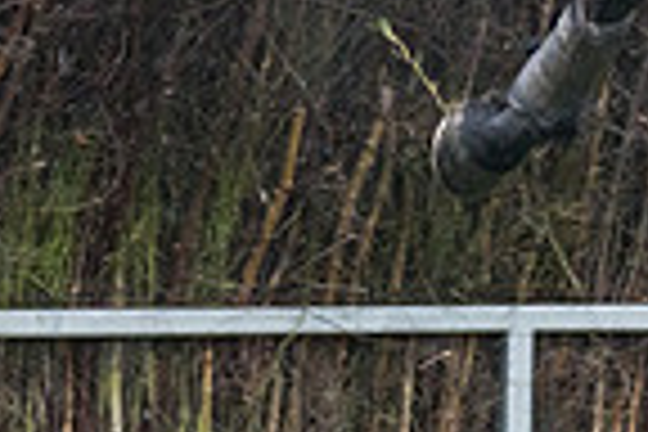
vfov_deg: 1.9
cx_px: 388
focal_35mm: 723
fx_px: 13013
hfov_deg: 2.9
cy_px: -387
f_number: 4
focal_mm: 135
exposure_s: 1/1000
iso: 1600
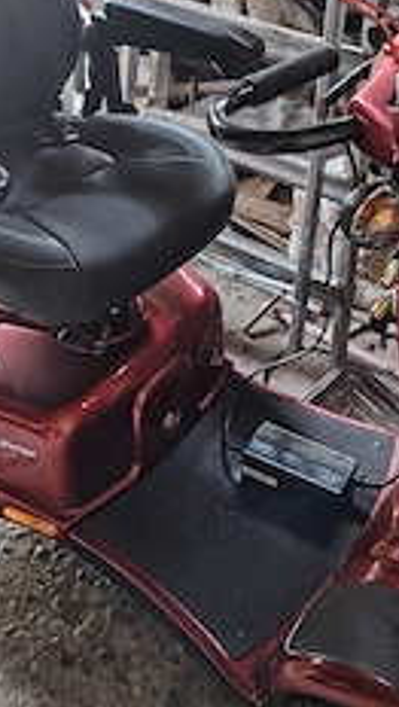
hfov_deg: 26.5
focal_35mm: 45
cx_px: 247
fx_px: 844
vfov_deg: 45.1
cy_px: 271
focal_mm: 5.25
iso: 925
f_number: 1.75
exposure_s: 1/25
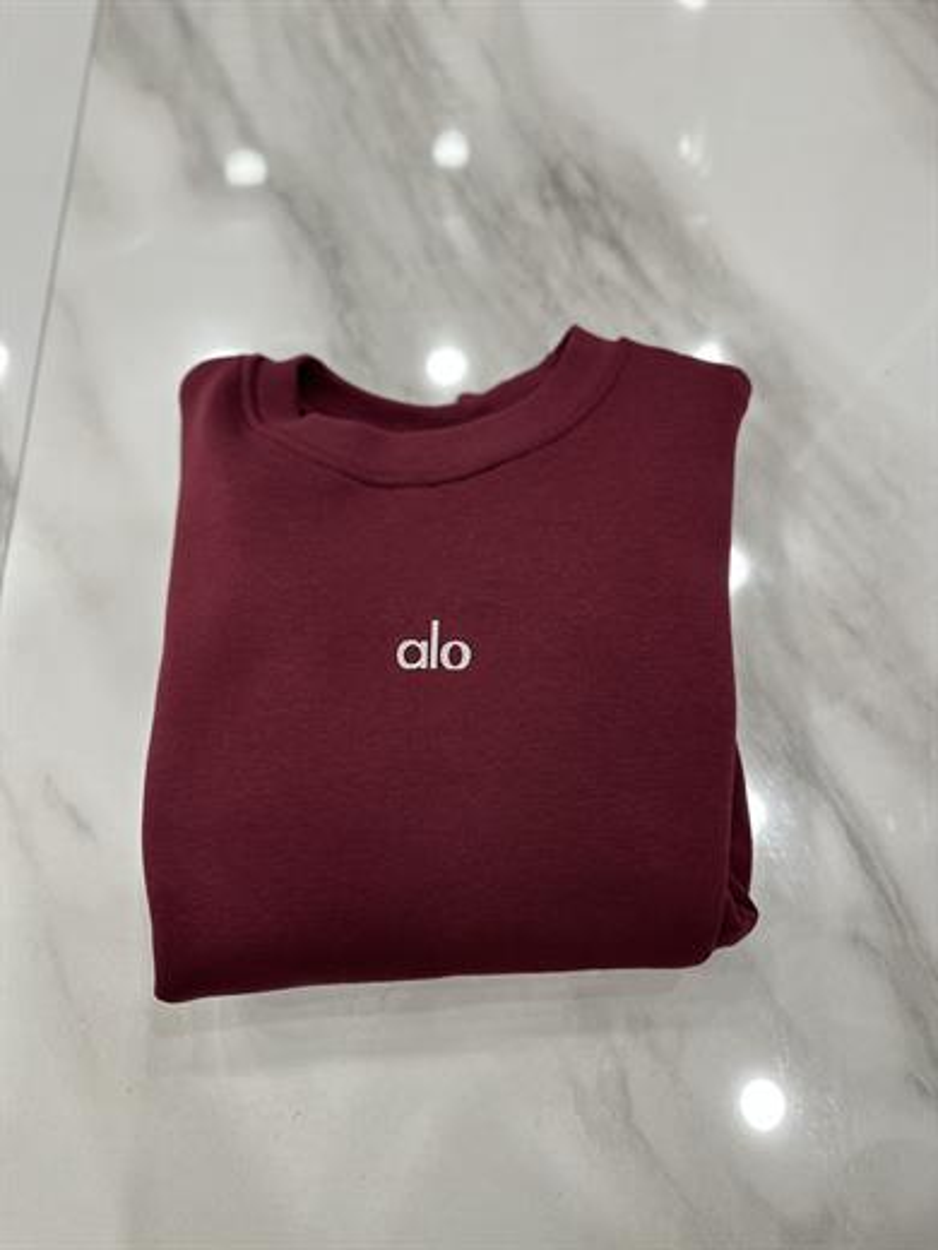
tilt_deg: -74.8
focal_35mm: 24
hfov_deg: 56.8
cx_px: 469
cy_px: 625
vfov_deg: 71.6
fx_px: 867
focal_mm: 6.86
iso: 200
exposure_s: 1/100
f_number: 1.78
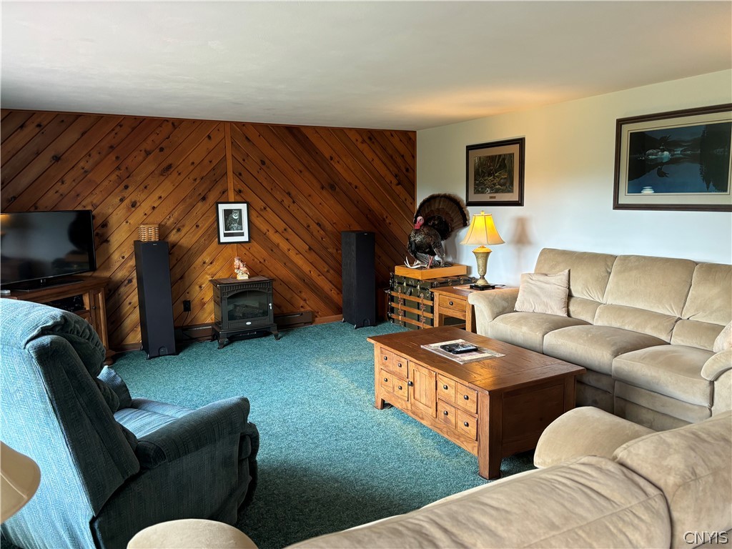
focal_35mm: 26
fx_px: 550
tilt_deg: -7.9
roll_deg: +1.0
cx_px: 366
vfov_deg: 53.1
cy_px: 274
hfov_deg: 67.3
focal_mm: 5.96
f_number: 1.6
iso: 160
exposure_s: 1/60
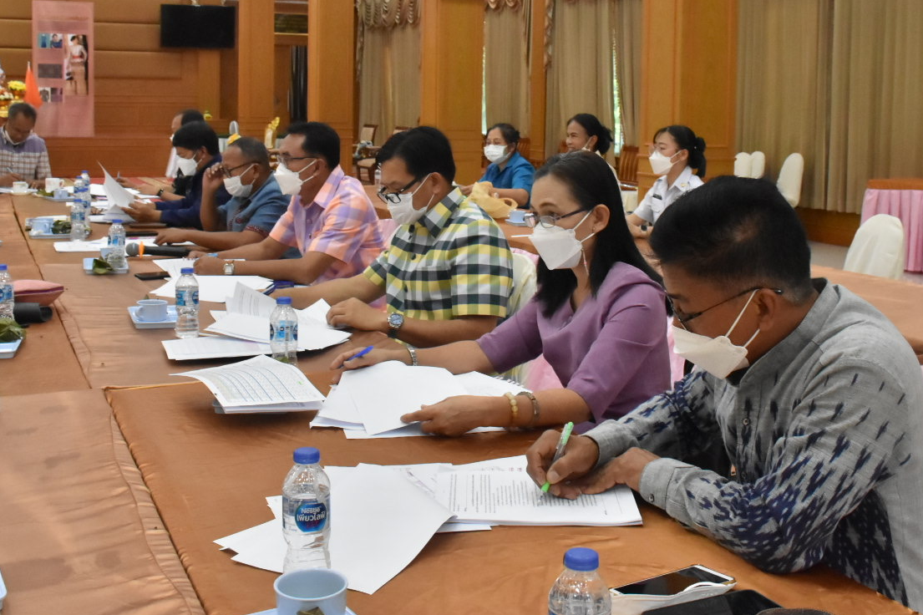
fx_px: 1128
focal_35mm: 44
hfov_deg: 44.5
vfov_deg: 30.2
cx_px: 489
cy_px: 189
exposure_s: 1/160
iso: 2500
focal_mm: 20
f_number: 6.3
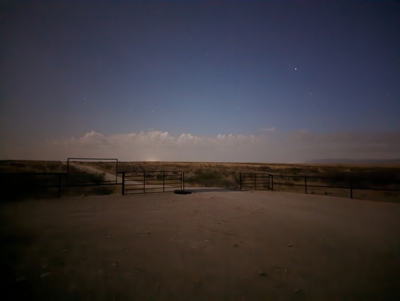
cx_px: 200
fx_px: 278
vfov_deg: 57.0
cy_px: 150
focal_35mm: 24
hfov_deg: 71.5
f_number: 1.85
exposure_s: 1/3
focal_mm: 6.81
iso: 20583
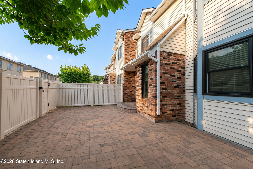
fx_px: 105
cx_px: 126
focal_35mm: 15
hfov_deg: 100.4
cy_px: 84
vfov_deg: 77.3
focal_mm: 10
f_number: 9
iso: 320
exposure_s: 1/100
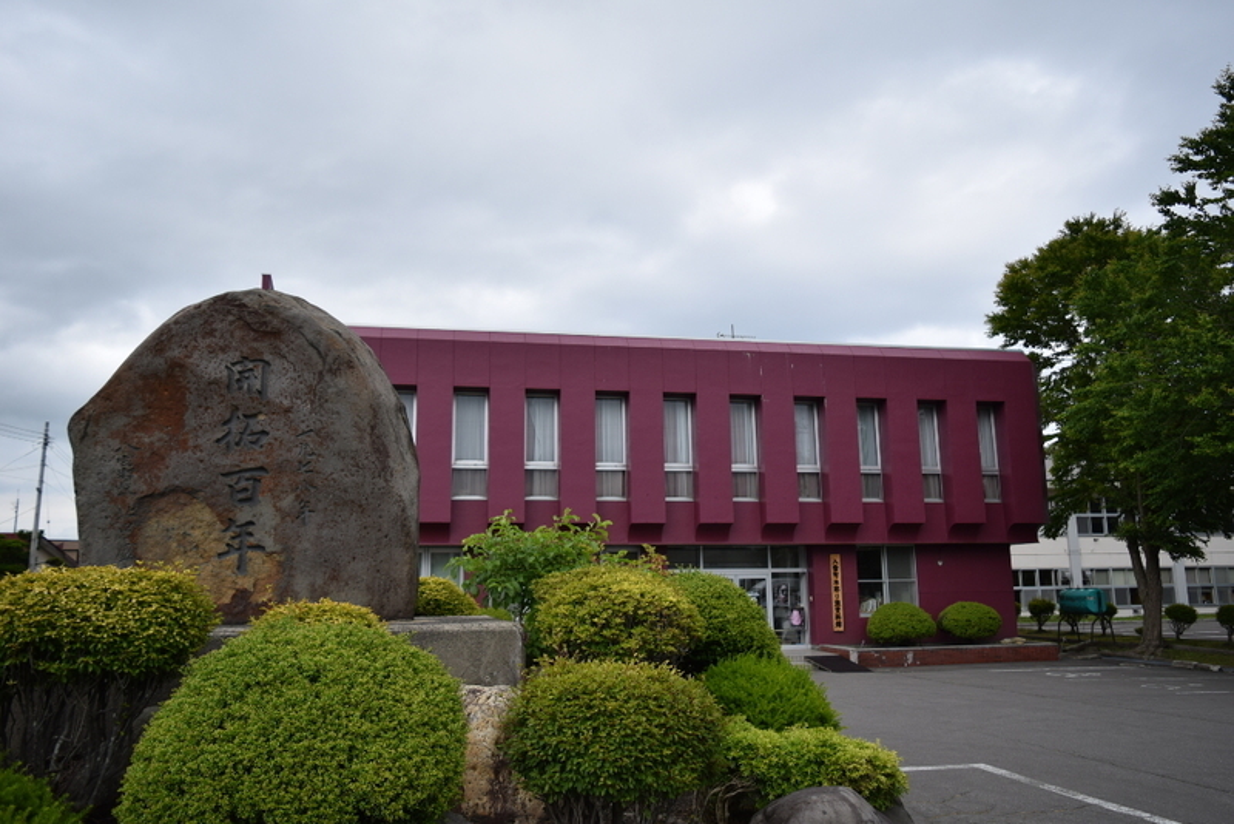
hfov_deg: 67.4
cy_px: 412
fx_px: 926
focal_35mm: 27
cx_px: 617
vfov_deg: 48.0
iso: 100
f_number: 3.5
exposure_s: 1/1250
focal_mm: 18
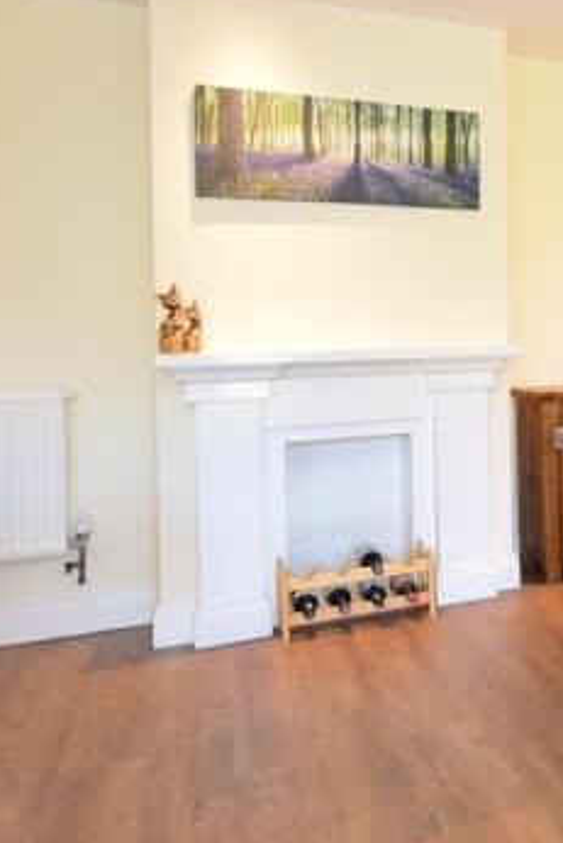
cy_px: 325
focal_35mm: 37
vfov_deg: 51.5
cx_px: 780
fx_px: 866
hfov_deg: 27.9
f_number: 7.1
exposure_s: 1/5
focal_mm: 13
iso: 200
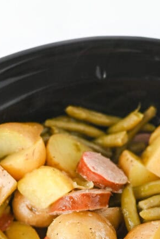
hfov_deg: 11.8
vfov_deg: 17.1
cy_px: 254
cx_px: 100
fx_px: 773
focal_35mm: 116
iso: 560
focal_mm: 50
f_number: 4
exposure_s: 1/125
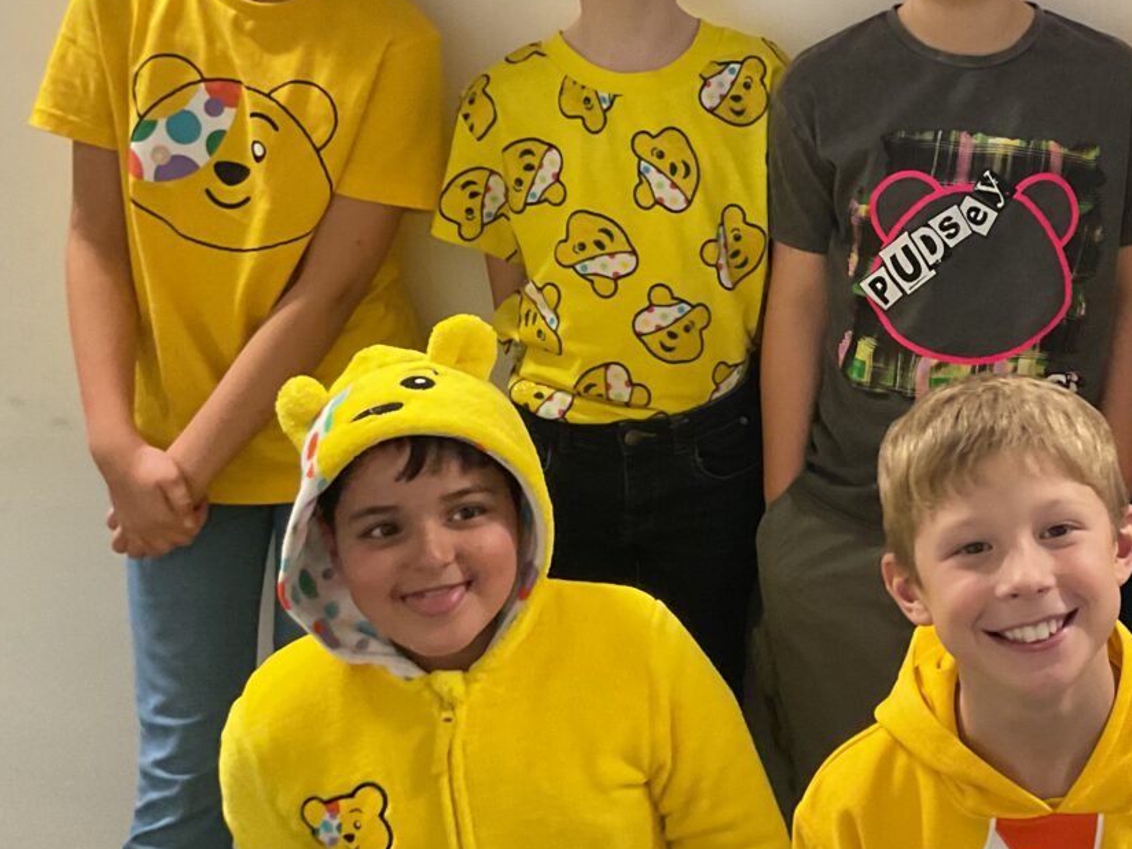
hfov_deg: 32.7
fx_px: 1864
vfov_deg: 25.5
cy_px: 291
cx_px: 923
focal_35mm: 57
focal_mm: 3
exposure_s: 1/60
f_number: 1.8
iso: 250
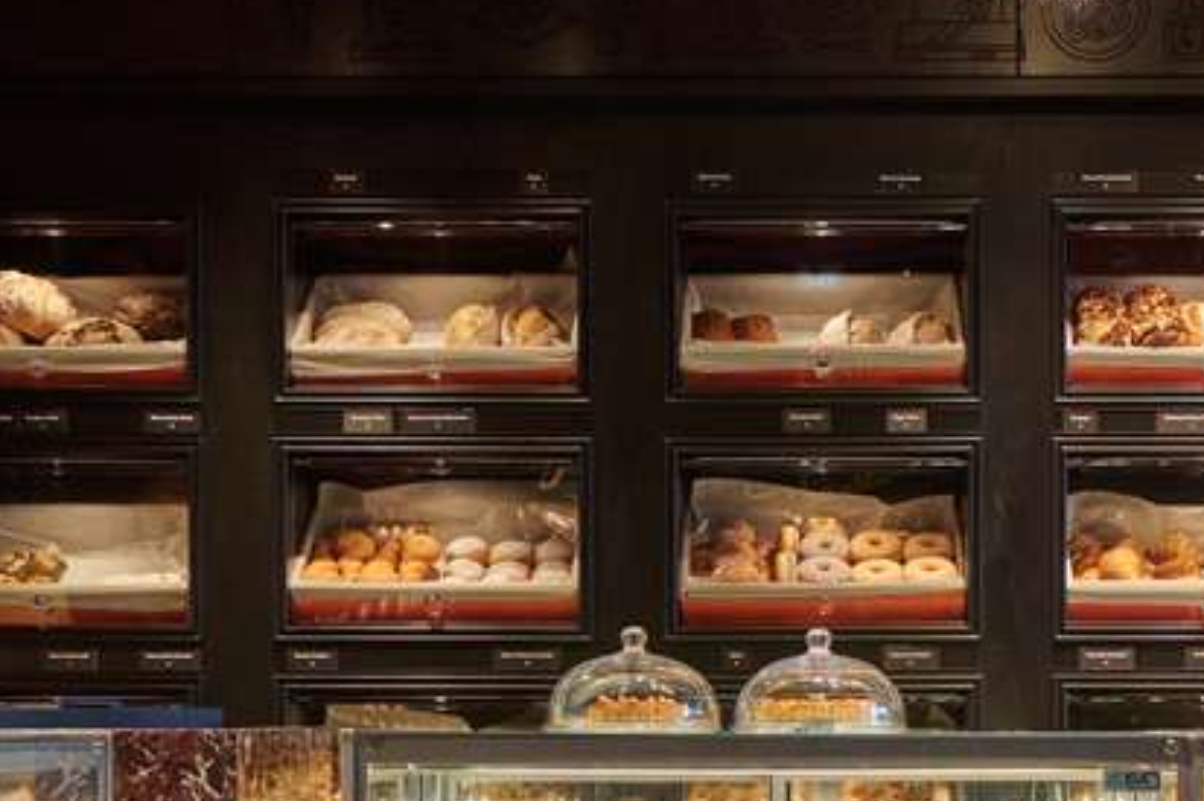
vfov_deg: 16.8
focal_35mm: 80
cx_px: 869
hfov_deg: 25.1
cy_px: 763
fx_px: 2674
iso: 400
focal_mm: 22
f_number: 8
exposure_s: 1/3
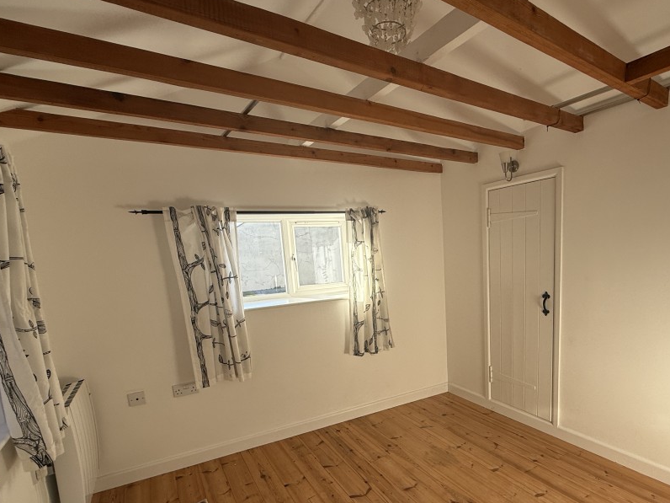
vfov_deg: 70.9
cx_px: 392
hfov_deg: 87.0
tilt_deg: -8.5
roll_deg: +3.0
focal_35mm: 18
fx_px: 348
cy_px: 301
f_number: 2.2
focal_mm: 2.22
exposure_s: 1/335
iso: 64
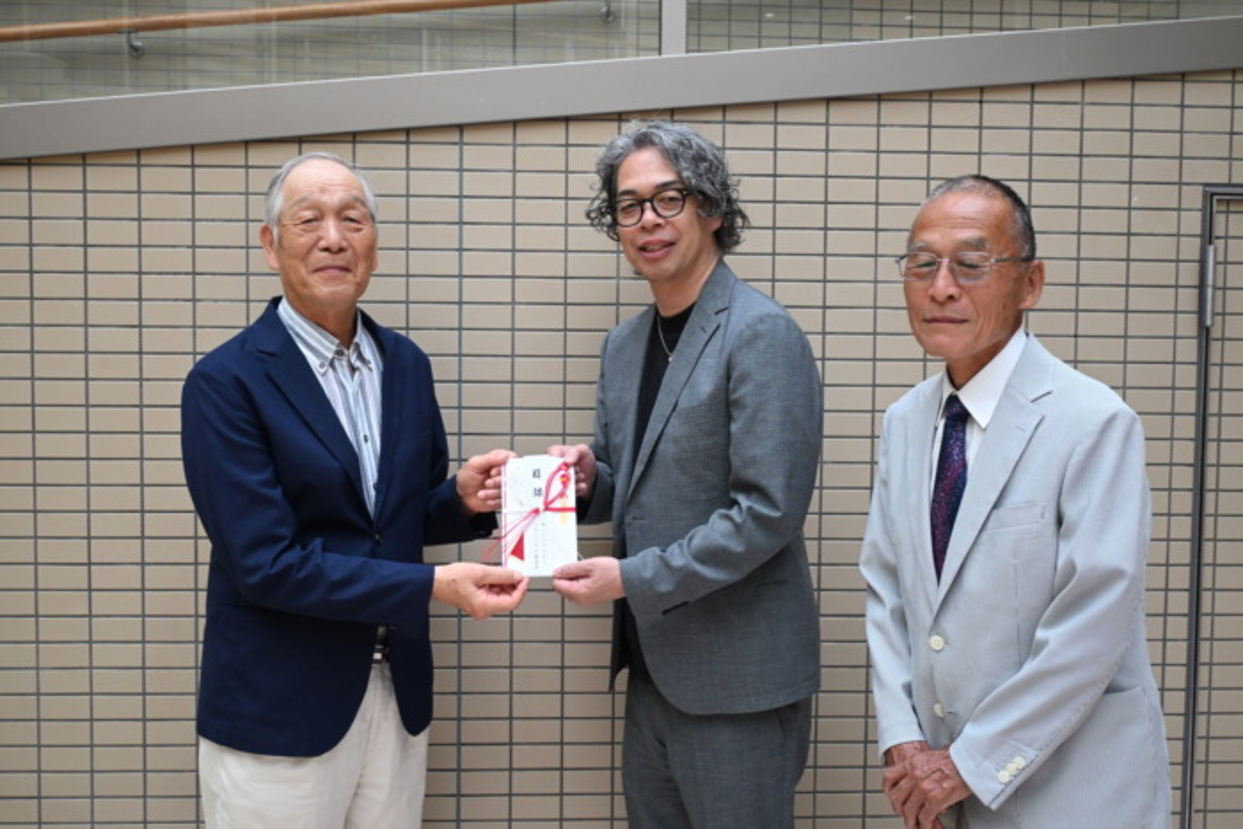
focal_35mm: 37
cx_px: 622
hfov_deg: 52.2
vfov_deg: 36.2
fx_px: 1269
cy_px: 414
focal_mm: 24.5
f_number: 4.2
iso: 640
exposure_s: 1/125
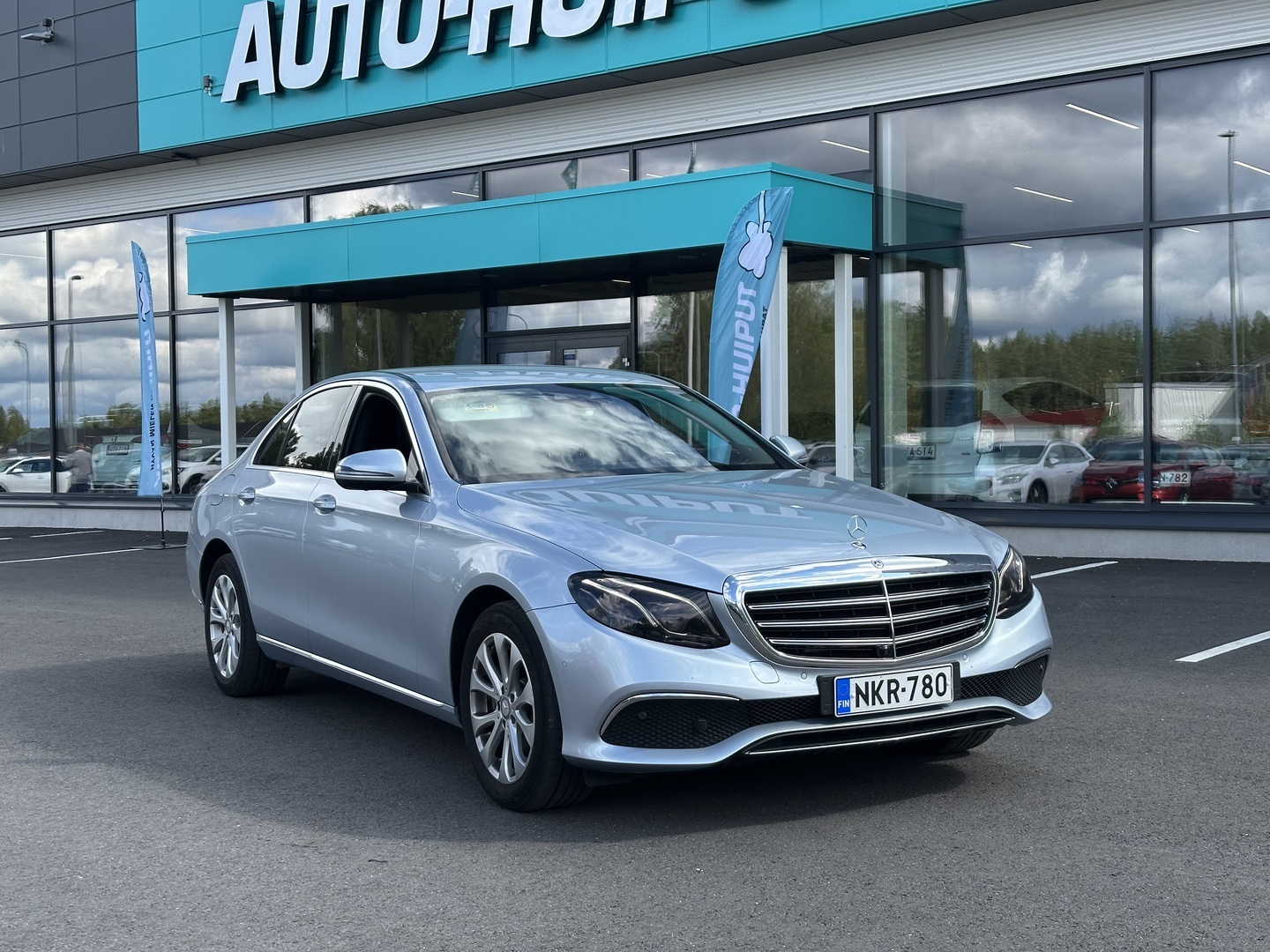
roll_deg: +0.6
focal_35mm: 48
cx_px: 635
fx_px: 1761
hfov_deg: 39.7
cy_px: 476
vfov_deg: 30.3
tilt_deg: -0.9
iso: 64
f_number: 1.78
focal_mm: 6.86
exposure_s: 1/1815
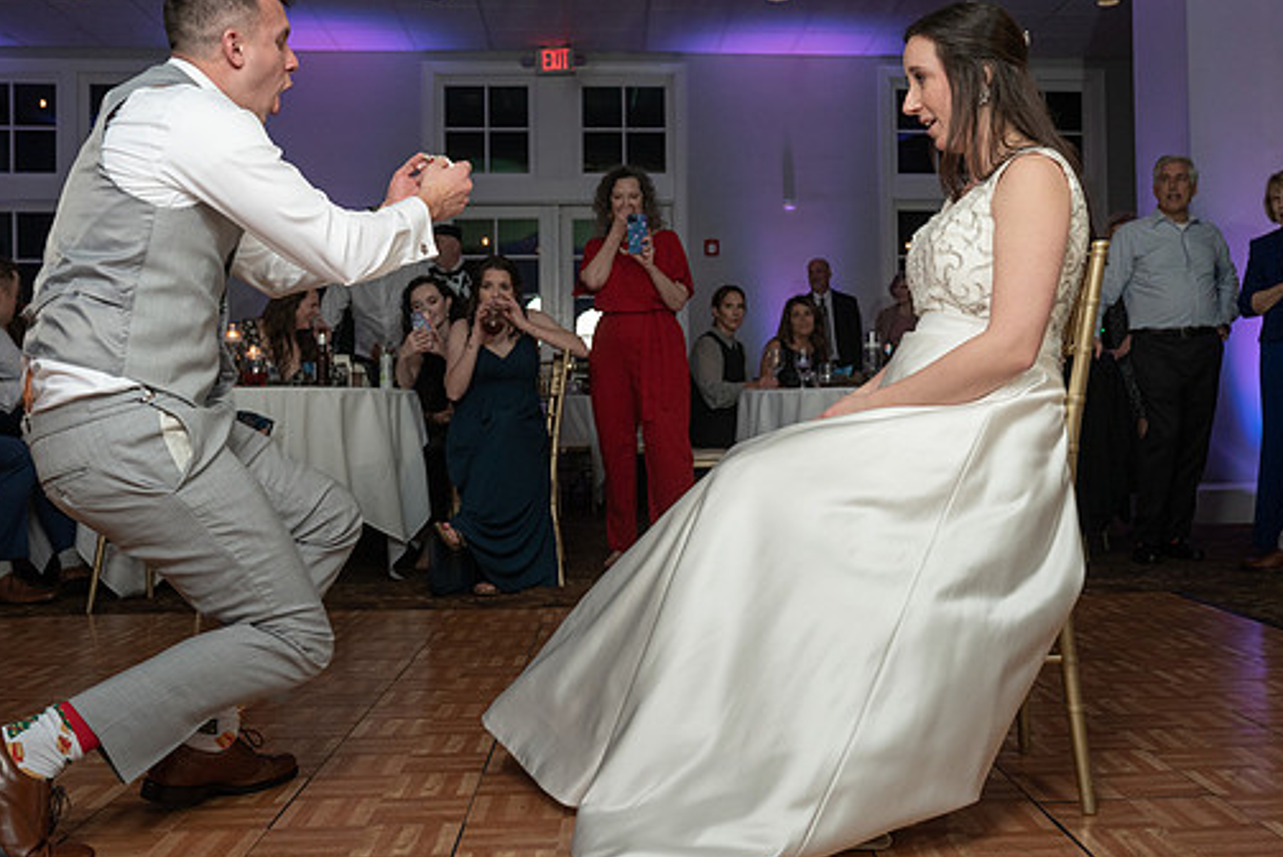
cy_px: 379
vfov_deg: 35.1
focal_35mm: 38
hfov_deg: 50.5
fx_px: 1355
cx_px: 721
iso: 2000
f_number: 5.6
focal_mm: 30
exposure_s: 1/250
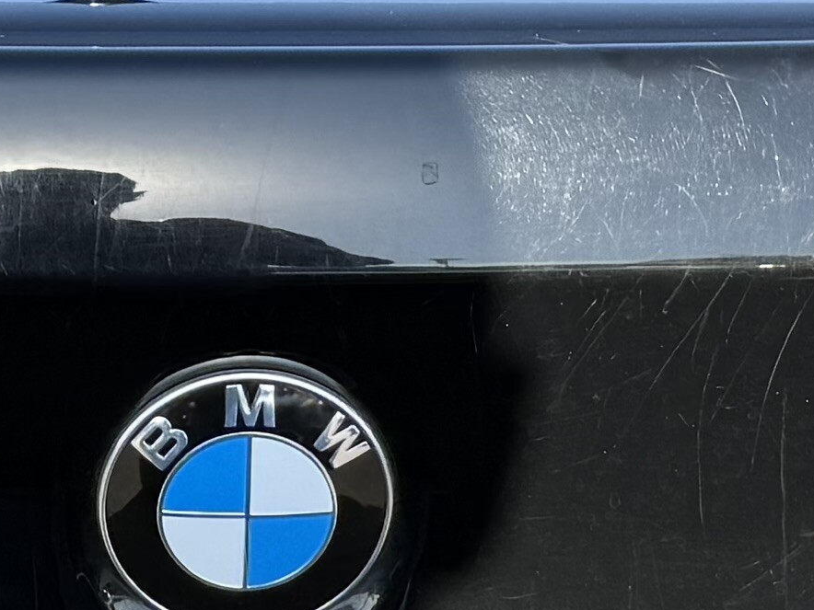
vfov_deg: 9.6
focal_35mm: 155
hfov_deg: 12.7
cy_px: 363
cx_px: 157
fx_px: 3645
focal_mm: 6.76
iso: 80
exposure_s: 1/728
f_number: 1.78
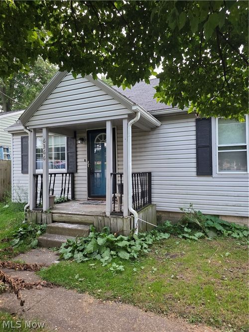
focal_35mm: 23
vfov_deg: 73.9
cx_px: 124
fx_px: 221
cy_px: 166
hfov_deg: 58.9
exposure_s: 1/120
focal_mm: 6.25
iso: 400
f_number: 1.7
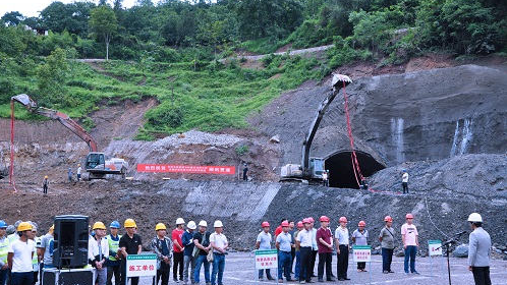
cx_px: 254
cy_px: 156
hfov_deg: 49.4
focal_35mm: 41
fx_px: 551
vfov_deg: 29.0
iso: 200
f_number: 6.3
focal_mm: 26
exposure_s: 1/160
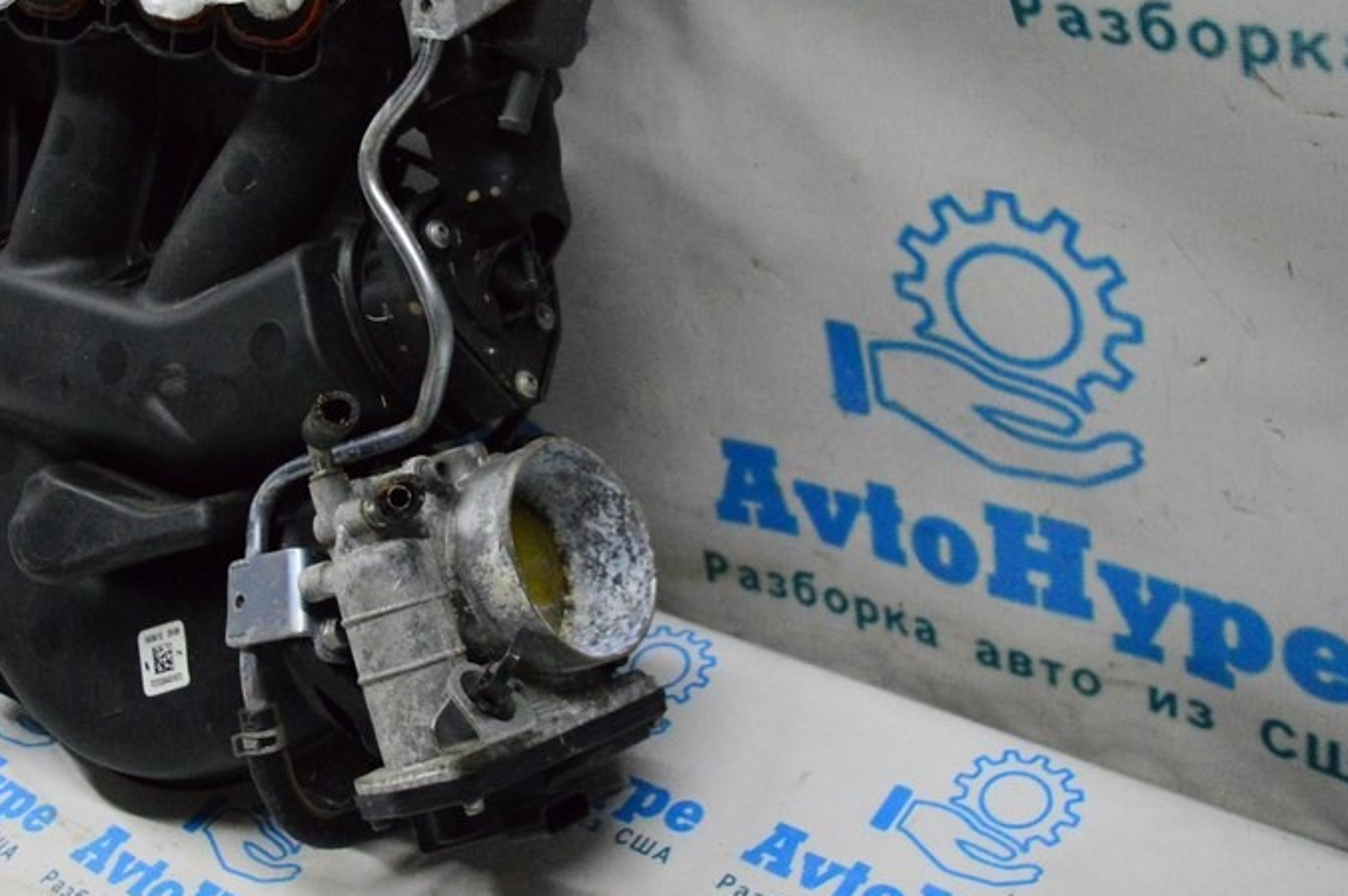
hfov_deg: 40.5
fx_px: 1787
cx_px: 393
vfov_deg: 27.9
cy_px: 258
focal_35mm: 48
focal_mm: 21
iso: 6400
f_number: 3.8
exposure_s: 1/1000
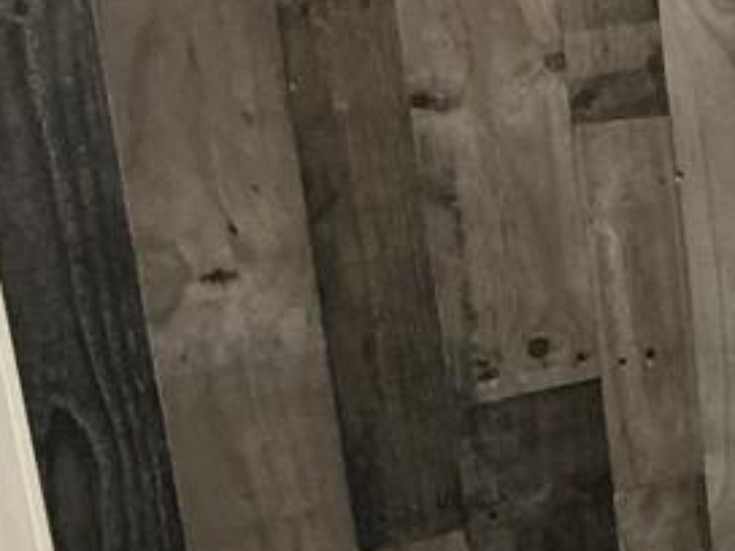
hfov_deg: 15.6
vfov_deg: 13.6
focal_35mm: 109
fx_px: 2314
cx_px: 1300
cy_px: 332
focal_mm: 3
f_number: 1.8
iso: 160
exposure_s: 1/60
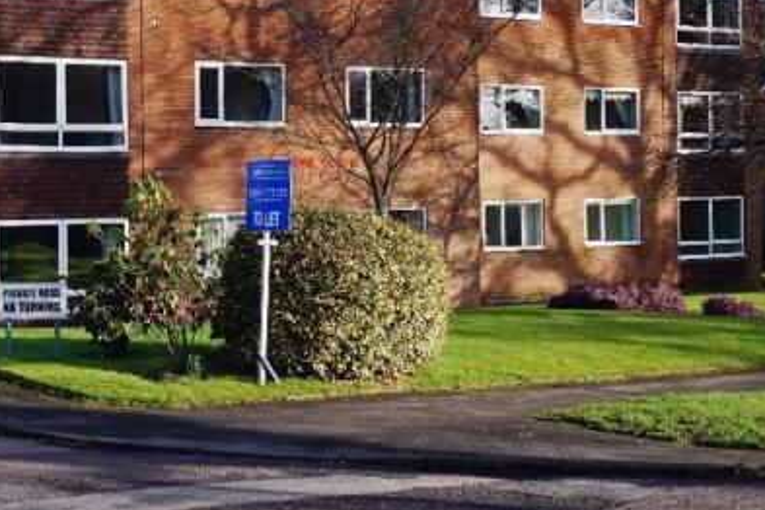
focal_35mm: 75
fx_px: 1594
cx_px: 226
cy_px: 156
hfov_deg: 26.8
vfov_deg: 18.1
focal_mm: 30
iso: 100
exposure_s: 1/80
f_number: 10
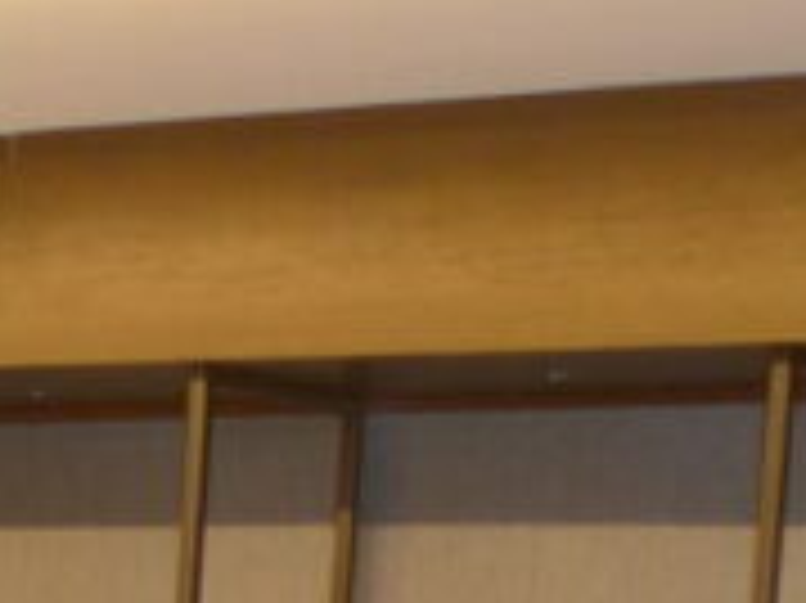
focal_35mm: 166
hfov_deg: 11.5
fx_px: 3863
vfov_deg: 8.2
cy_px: 1436
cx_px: -297
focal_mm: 5.1
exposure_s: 1/30
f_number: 2
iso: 160
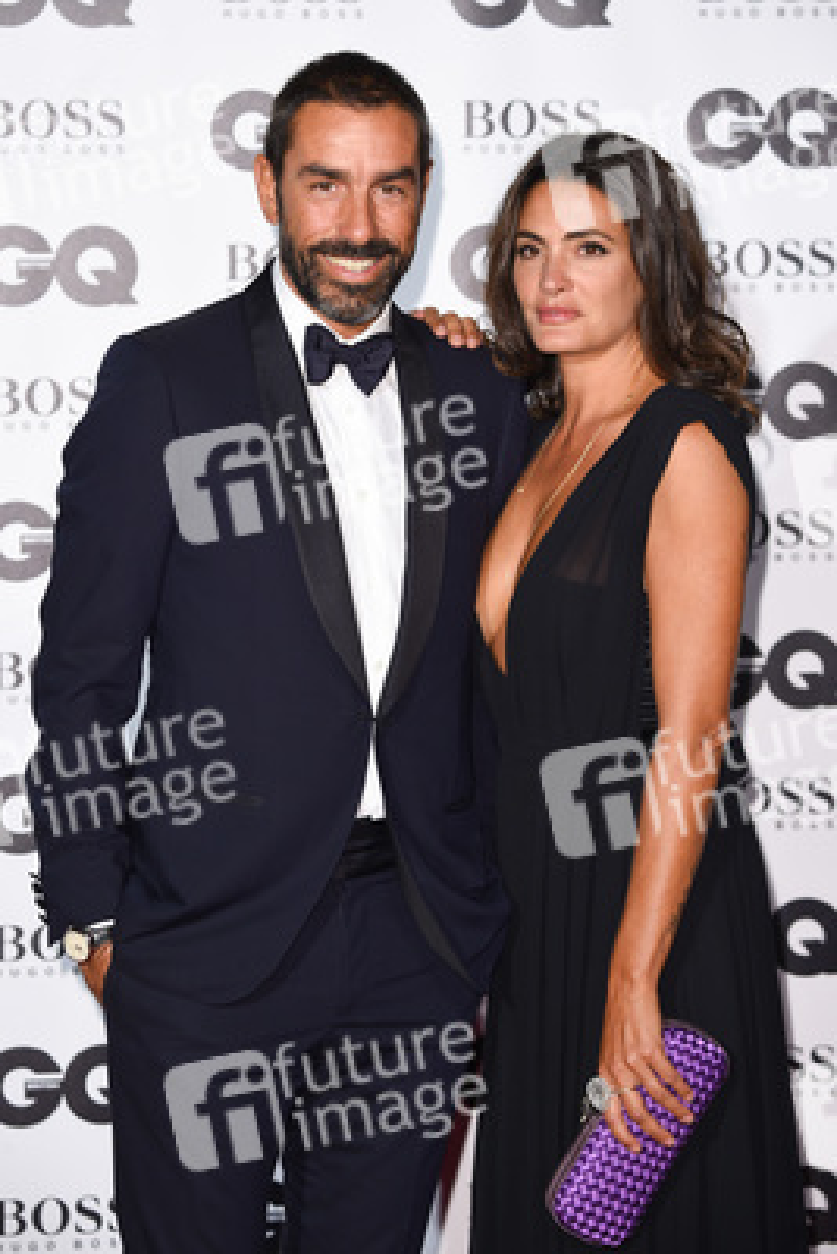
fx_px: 4529
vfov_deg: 15.8
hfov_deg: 10.6
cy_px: 627
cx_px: 418
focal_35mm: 130
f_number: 5.6
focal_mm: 130
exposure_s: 1/250
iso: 800
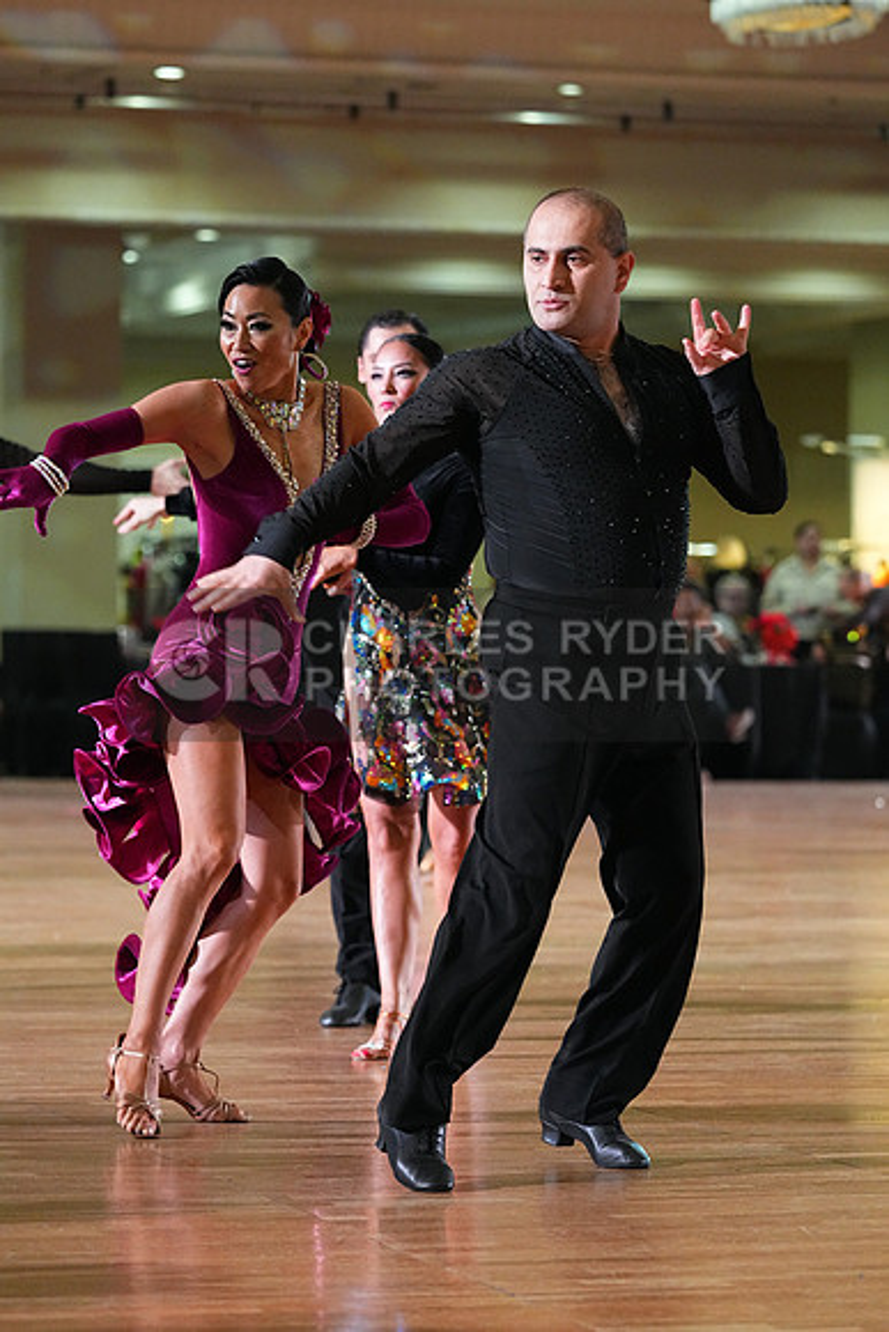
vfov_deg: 14.5
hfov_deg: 9.7
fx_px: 5219
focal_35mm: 141
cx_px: 444
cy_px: 666
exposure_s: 1/400
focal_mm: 141
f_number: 4.5
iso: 8000
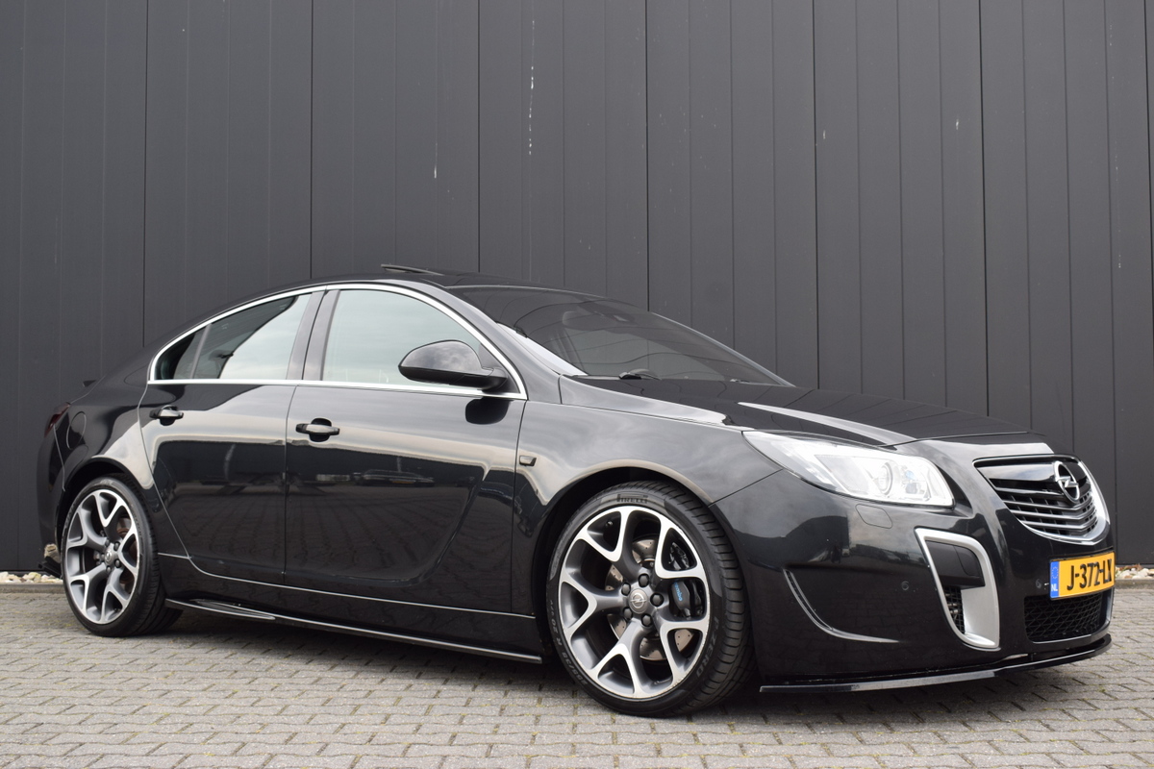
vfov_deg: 29.9
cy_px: 384
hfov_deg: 43.6
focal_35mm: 45
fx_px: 1442
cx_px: 577
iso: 400
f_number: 7.1
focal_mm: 30
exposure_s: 1/200
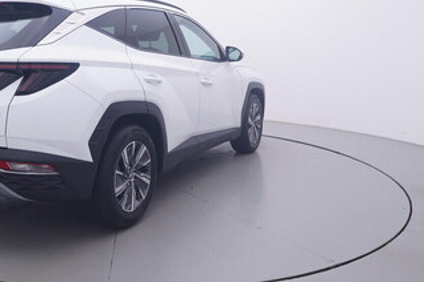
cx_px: 126
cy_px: 74
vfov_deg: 33.7
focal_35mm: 39
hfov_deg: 48.5
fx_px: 458
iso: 200
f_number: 5
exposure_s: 1/80
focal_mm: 15
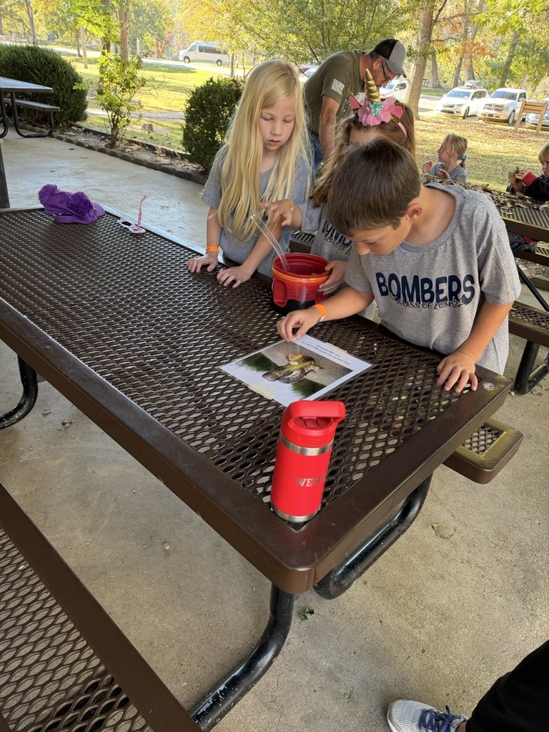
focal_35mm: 24
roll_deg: -5.2
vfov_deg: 71.6
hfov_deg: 56.8
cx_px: 274
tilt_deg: -29.5
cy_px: 366
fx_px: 508
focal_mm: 6.76
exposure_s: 1/121
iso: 125
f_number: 1.78
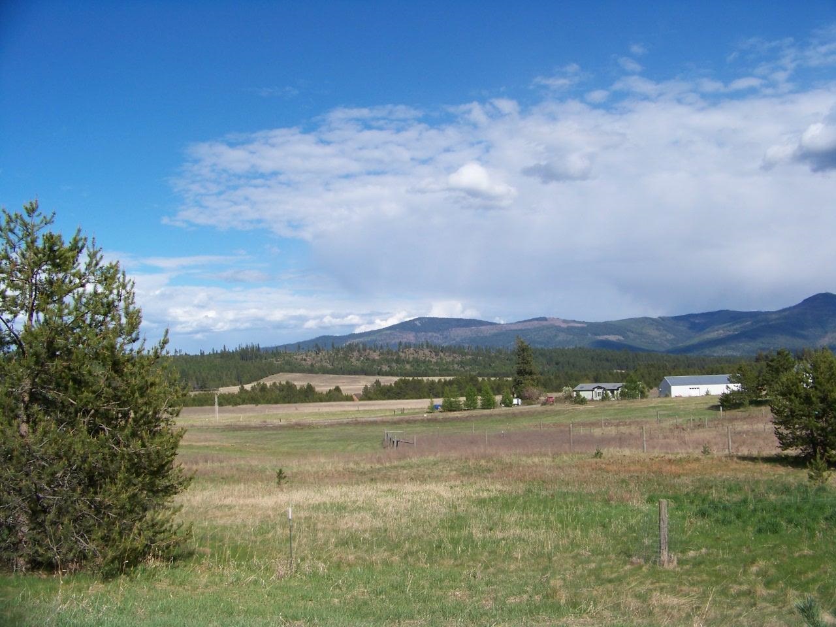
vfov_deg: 39.7
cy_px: 314
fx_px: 869
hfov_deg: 51.4
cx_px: 418
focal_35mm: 36
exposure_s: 1/640
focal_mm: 5.85
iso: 64
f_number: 4
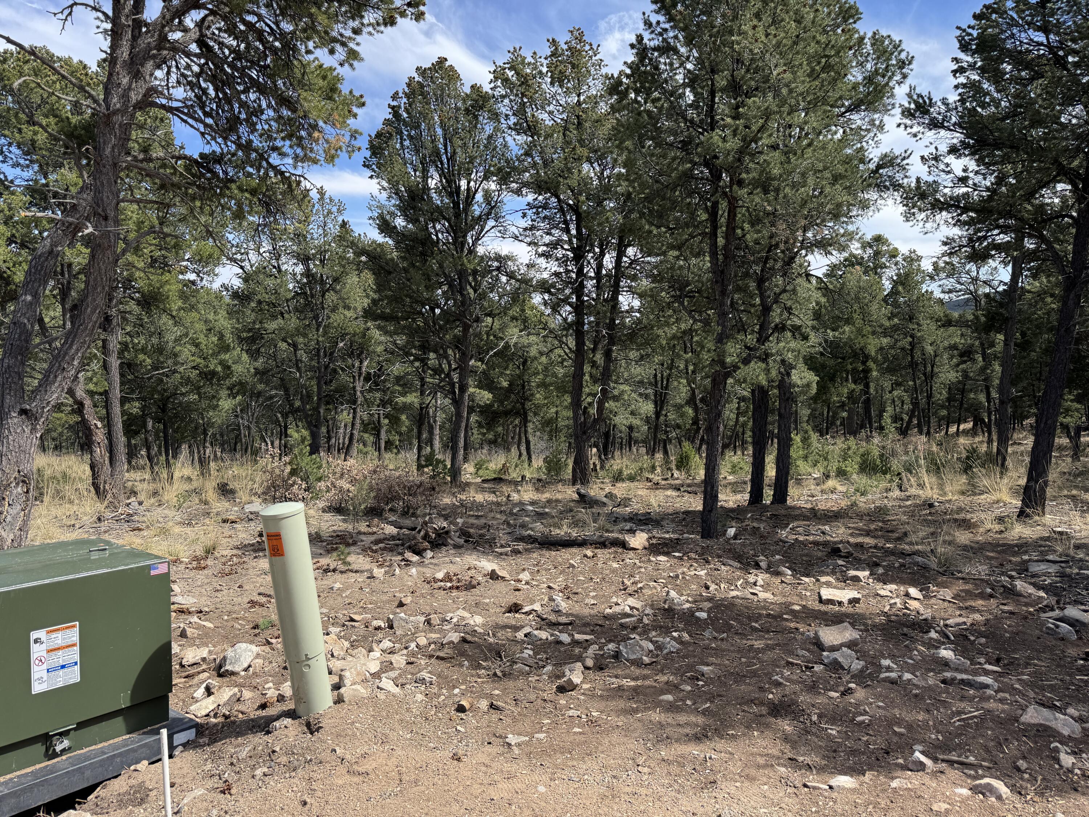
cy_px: 408
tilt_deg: -5.3
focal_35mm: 24
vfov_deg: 56.8
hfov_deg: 71.6
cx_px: 544
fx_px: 755
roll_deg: -0.1
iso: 80
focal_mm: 6.76
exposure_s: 1/1637
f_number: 1.78
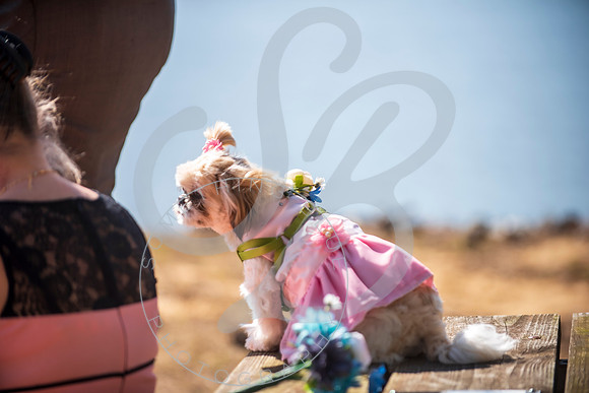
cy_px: 196
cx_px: 294
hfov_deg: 12.8
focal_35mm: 160
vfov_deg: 8.6
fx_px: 2618
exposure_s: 1/1000
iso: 100
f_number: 2.8
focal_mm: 160
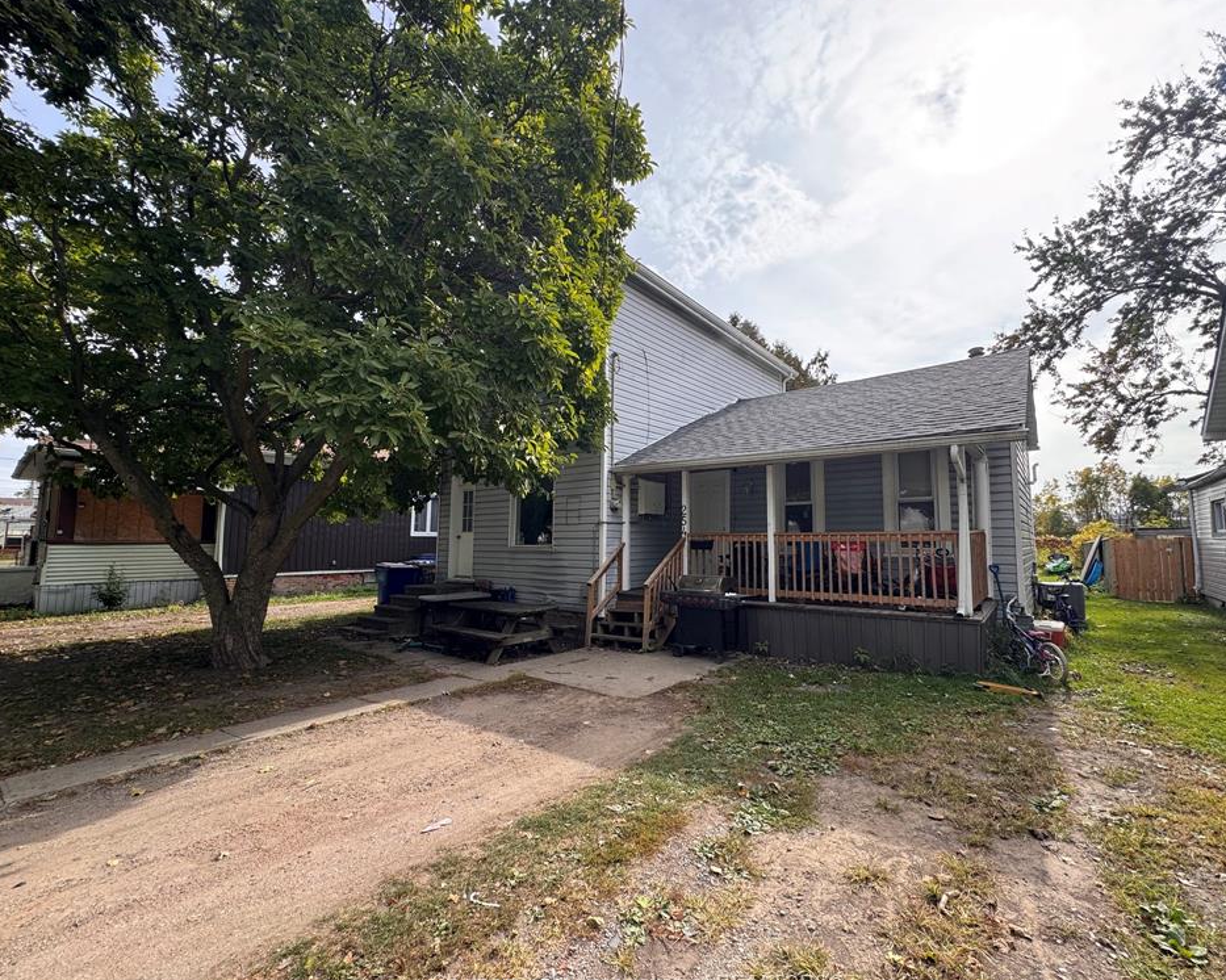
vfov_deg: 84.0
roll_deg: +0.3
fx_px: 544
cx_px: 641
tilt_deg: +5.0
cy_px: 495
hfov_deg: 96.7
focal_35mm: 15
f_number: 2.2
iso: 40
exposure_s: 1/462
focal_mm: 2.22
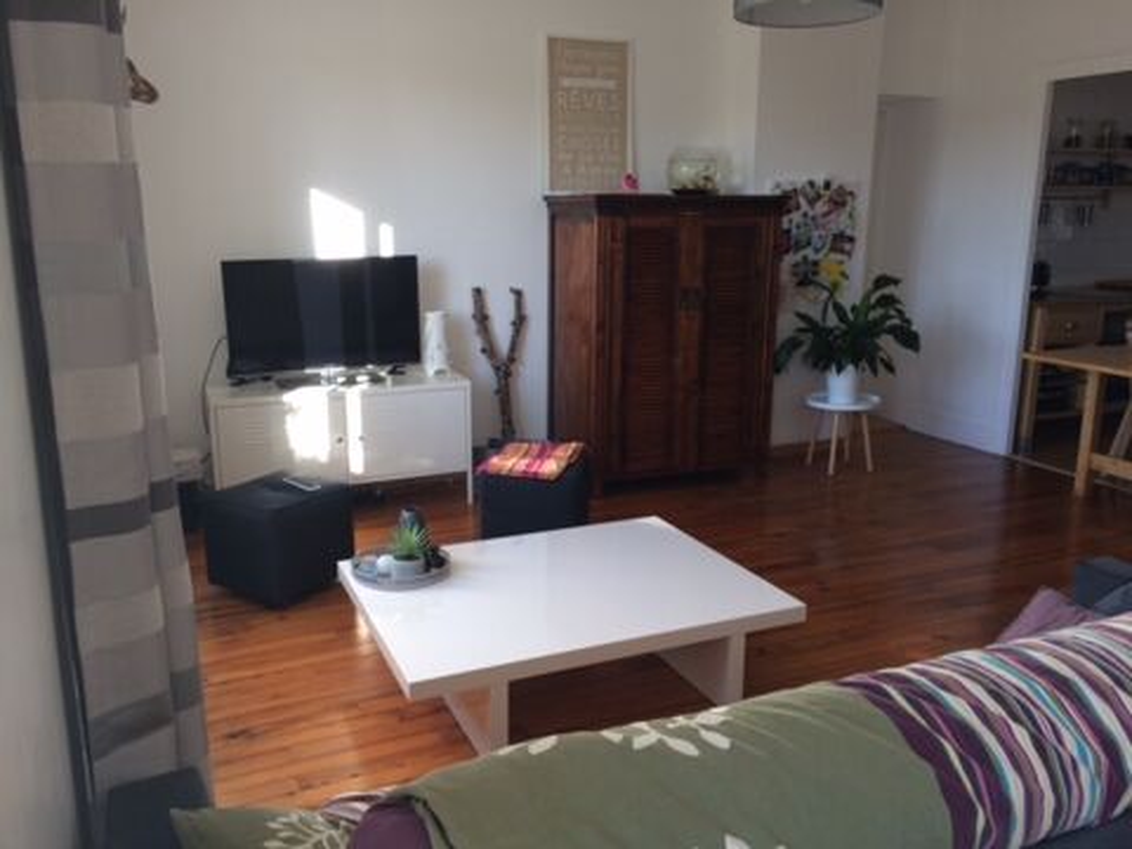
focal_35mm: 29
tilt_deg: -15.1
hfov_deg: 61.7
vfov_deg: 48.2
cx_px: 566
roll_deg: -0.7
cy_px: 424
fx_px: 948
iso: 64
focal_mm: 4.15
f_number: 2.2
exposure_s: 1/100
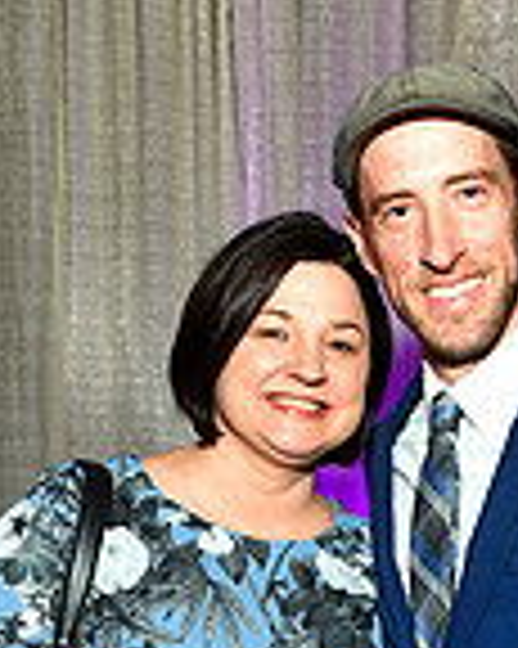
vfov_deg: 19.3
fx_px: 1746
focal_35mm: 91
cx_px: 414
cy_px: 860
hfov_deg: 16.7
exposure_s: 1/60
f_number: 5
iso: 200
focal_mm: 31
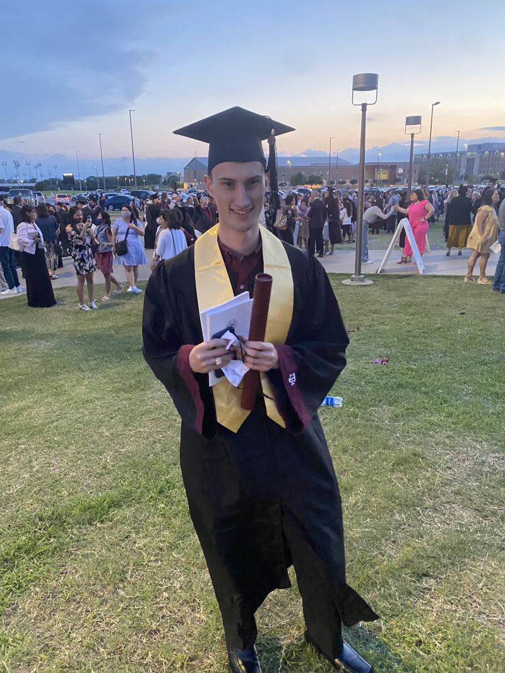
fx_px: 506
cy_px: 336
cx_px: 252
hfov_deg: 53.1
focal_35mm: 26
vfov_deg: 67.3
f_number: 1.8
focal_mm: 4.25
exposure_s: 1/40
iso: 500
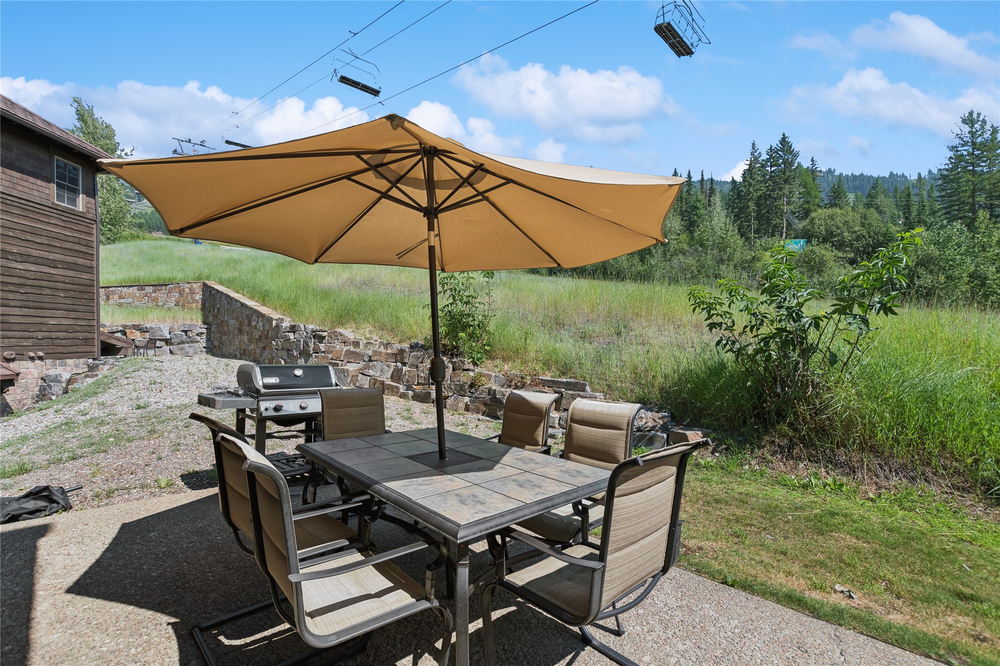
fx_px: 417
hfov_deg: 100.4
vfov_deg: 77.3
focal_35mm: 15
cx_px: 500
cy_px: 333
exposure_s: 1/500
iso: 100
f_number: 6.3
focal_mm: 10
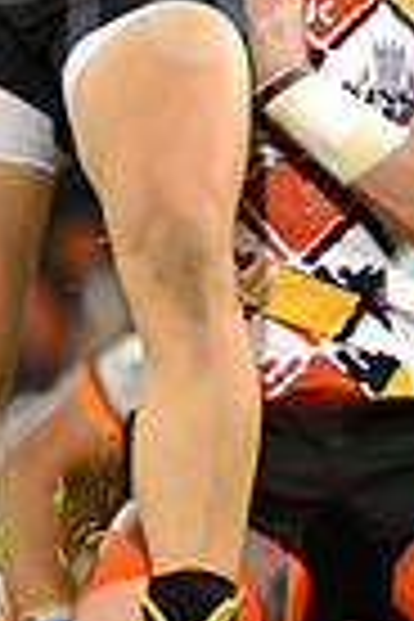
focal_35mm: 978
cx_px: 153
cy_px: -22
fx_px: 16869
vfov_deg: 2.1
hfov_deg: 1.4
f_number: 2.8
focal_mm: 300
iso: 3200
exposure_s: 1/800
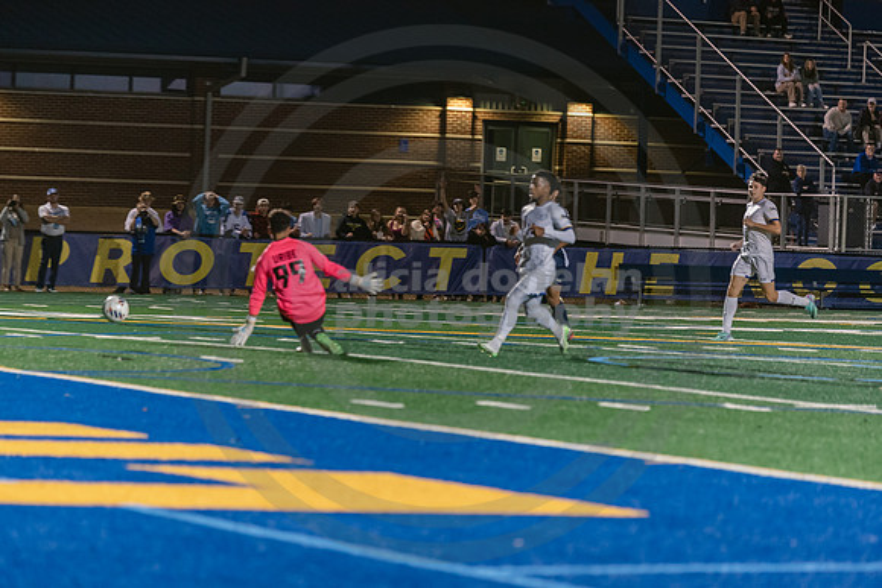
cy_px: 294
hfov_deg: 9.7
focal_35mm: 213
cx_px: 441
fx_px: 5215
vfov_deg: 6.5
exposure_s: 1/500
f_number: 2.8
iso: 2500
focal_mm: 180
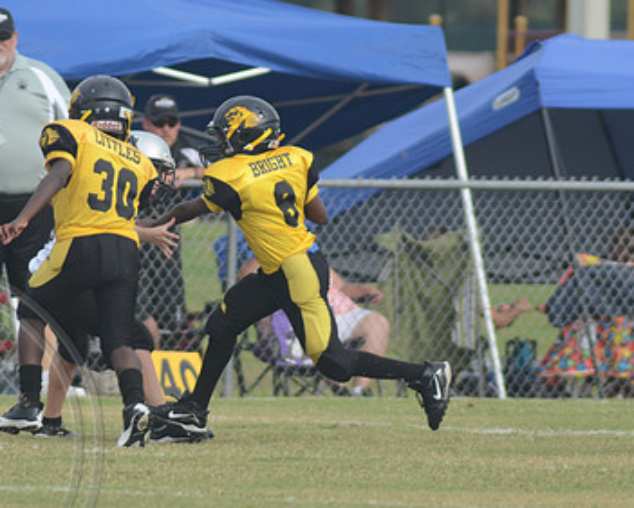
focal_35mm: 742
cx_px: 244
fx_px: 13927
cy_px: 266
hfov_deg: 2.6
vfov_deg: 2.1
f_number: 5.6
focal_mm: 320
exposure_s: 1/1000
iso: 400
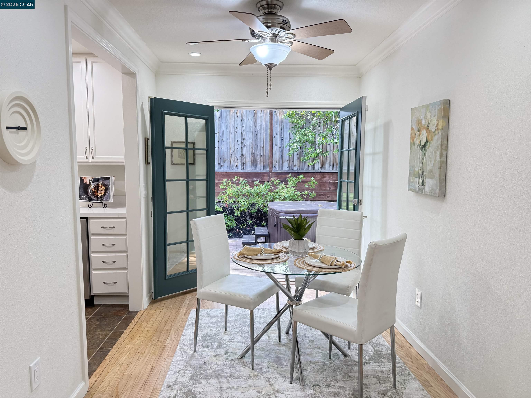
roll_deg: -0.6
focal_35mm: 24
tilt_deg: -5.1
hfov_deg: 71.6
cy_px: 199
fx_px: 368
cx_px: 266
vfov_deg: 56.8
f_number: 1.78
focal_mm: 6.76
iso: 200
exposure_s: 1/196
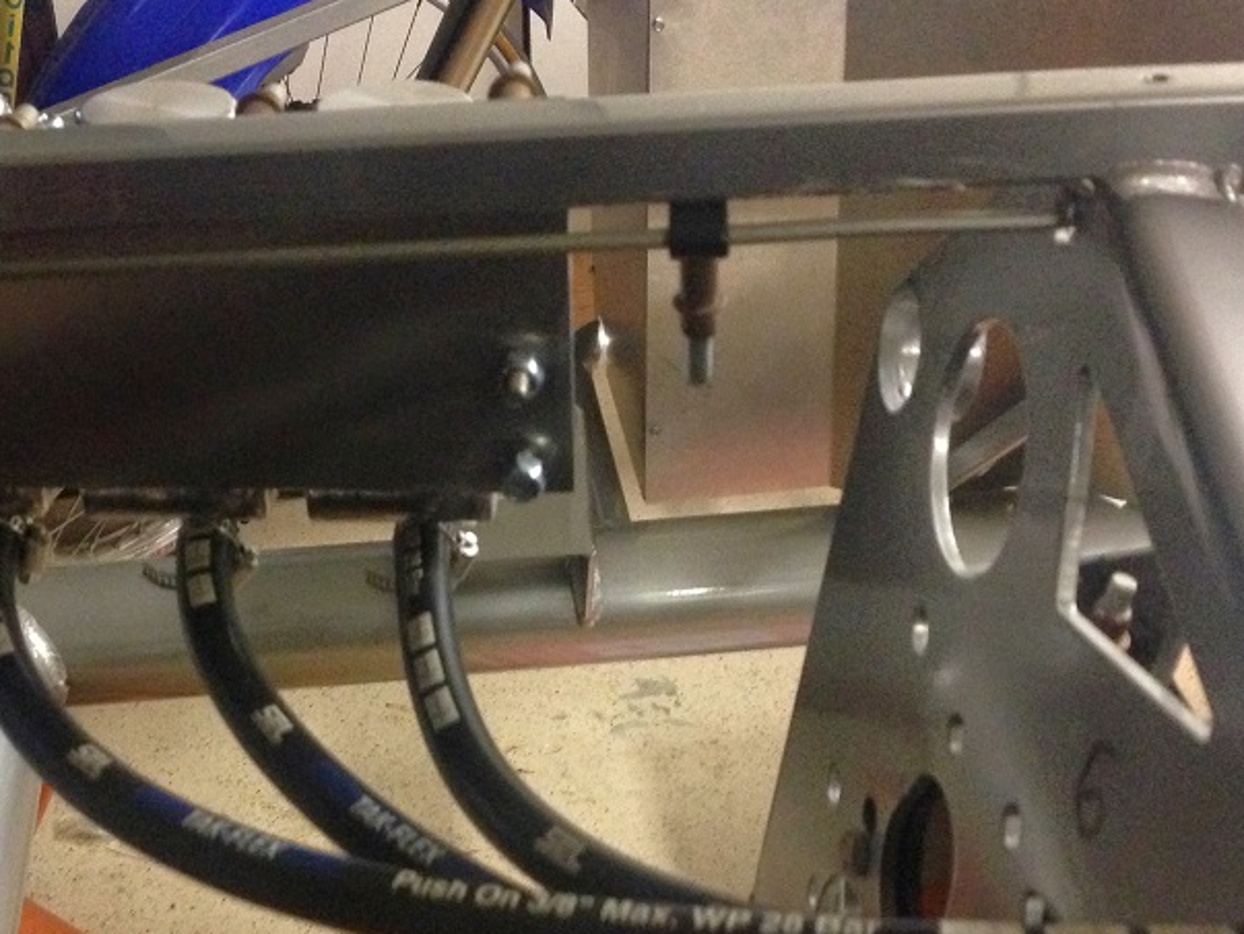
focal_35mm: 56
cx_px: 549
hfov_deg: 34.3
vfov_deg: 25.7
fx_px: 2014
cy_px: 730
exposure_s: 1/15
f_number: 2.4
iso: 500
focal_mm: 4.12
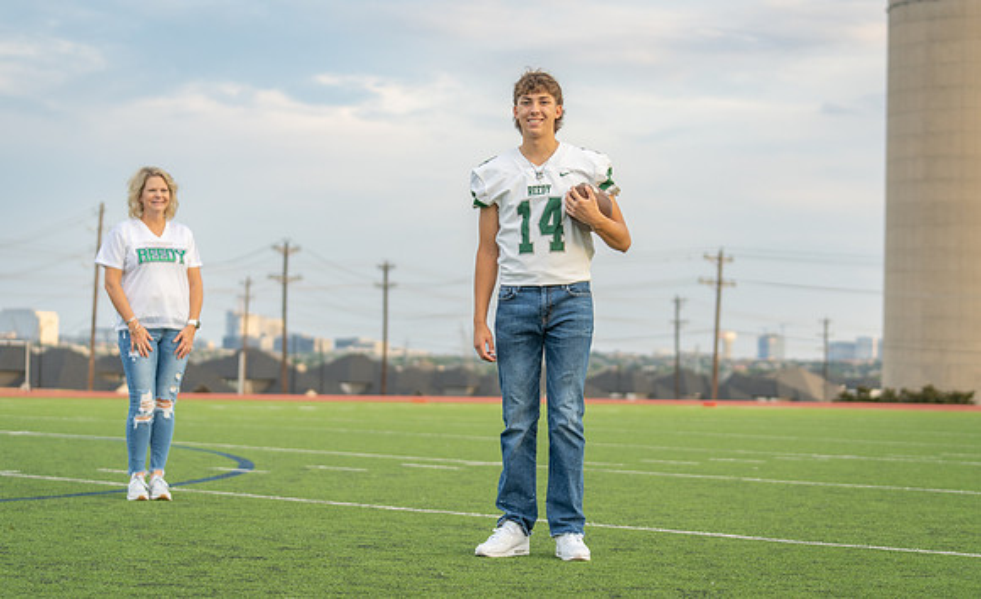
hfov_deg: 25.4
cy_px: 282
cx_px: 539
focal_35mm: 82
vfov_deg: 15.7
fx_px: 2174
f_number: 2.8
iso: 125
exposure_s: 1/400
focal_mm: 70
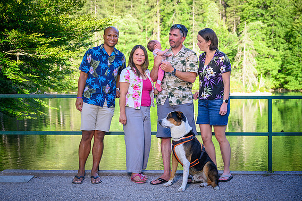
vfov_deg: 28.0
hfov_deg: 41.1
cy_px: 102
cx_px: 152
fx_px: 402
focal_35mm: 48
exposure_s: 1/500
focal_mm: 47
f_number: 3.2
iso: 100
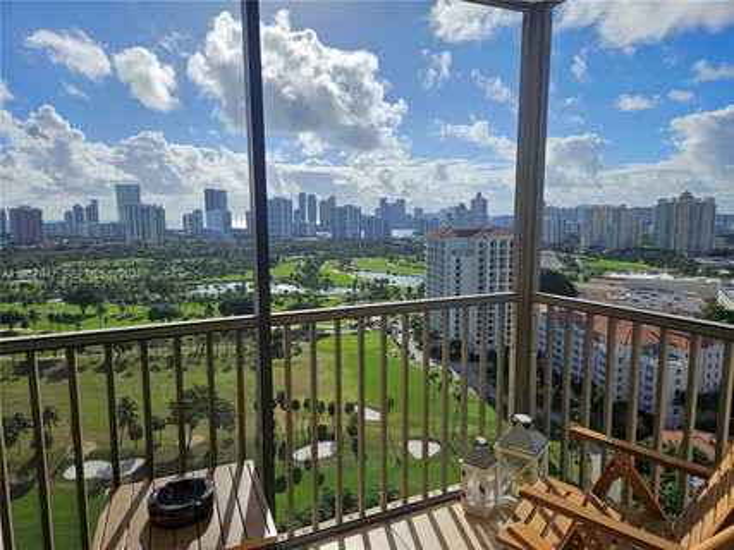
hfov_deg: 73.9
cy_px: 275
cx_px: 367
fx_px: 488
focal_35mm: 23
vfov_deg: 58.9
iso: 25
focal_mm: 5.4
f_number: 1.8
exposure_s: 1/4233
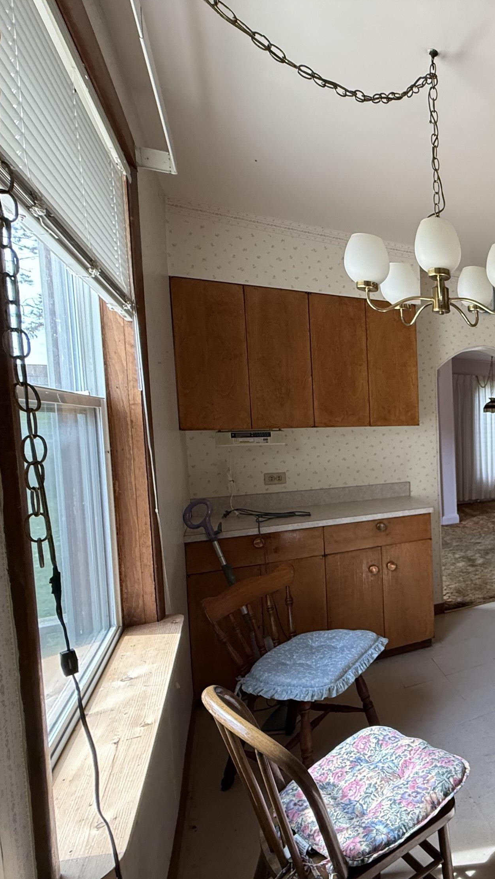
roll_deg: +0.8
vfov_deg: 83.8
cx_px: 565
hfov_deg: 40.9
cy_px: 449
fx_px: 490
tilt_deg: -4.1
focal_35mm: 21
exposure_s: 1/99
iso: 250
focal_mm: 2.22
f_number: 2.2
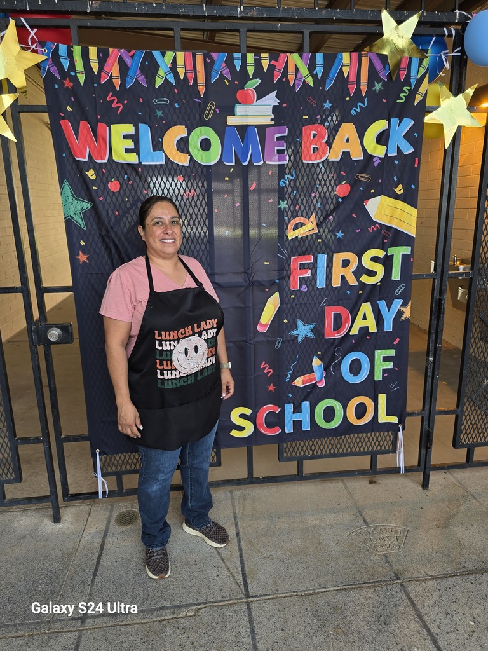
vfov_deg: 73.9
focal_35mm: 23
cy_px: 326
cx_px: 244
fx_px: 432
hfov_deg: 58.9
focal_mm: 6.3
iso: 40
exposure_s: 1/120
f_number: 1.7
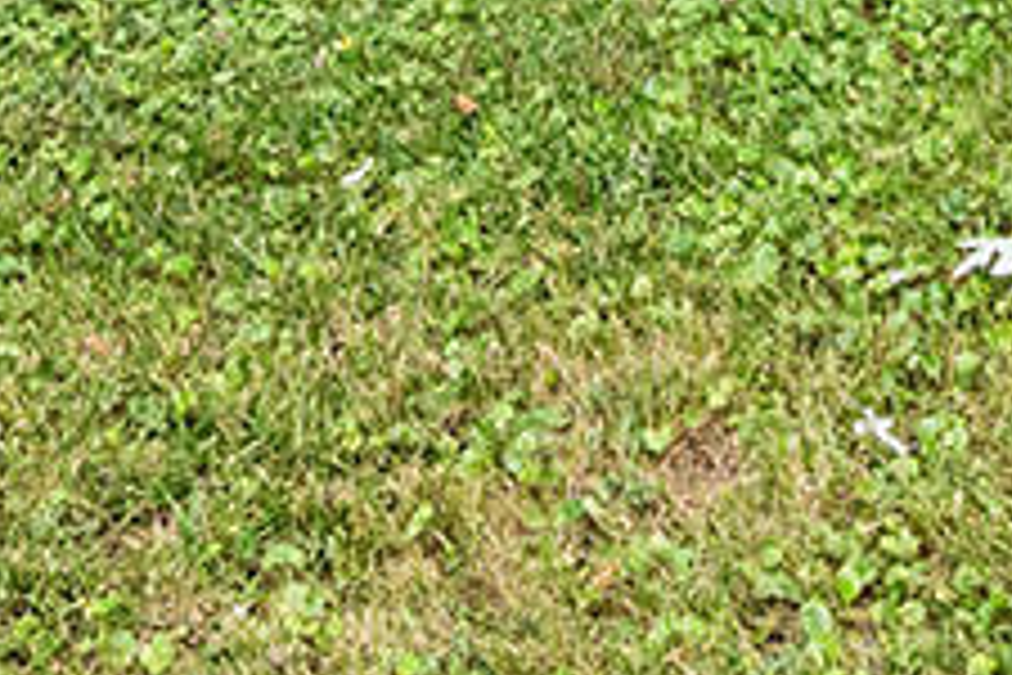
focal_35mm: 114
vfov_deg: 9.4
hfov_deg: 17.9
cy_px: -1348
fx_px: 3204
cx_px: 630
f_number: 9
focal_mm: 16
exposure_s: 1/250
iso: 1250
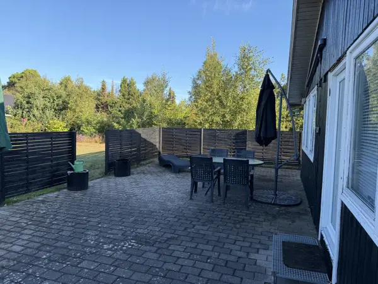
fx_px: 262
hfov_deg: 71.6
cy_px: 142
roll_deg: -0.8
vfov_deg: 56.8
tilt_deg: -2.7
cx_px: 189
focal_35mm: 24
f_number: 1.78
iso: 100
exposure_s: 1/1585
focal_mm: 6.76
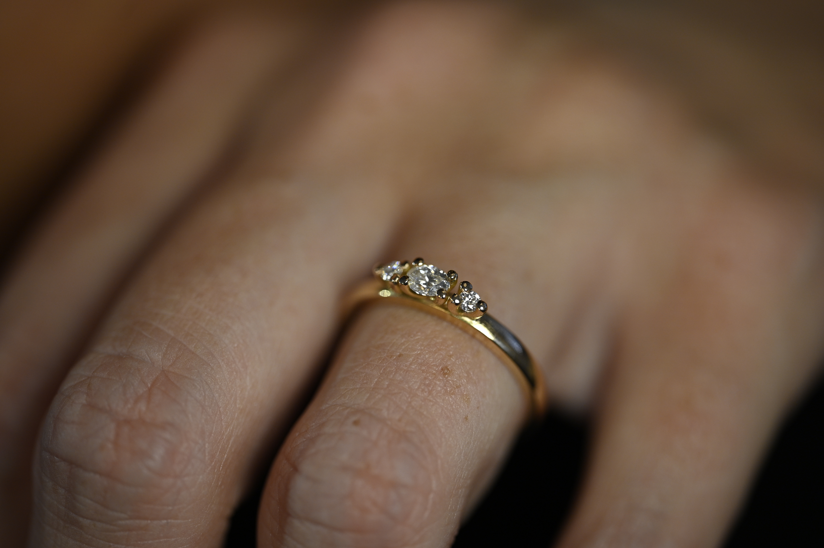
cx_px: 412
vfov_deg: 13.0
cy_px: 274
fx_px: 2402
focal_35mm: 105
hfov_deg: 19.5
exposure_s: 1/125
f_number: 3.5
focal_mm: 105
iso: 560
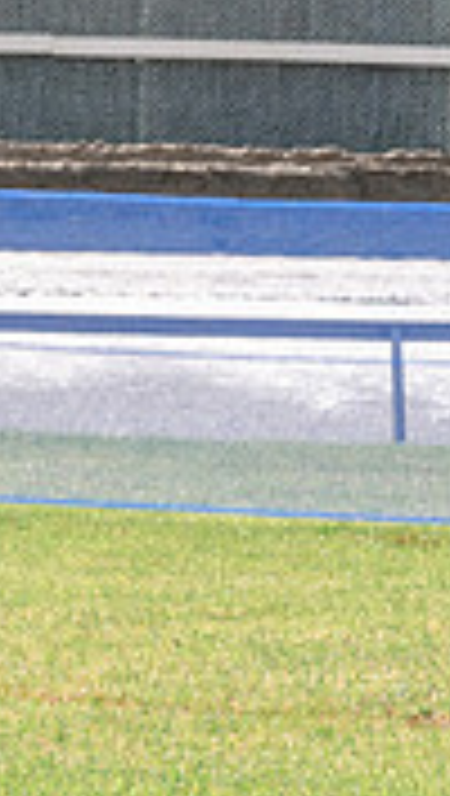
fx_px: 11015
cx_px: -1104
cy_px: 49
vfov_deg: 4.1
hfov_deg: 2.3
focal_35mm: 521
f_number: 9
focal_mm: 125
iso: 400
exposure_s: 1/1250
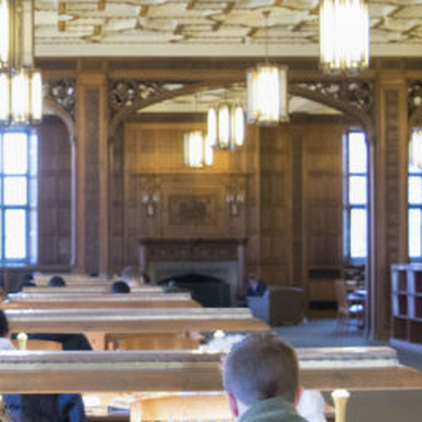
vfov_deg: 18.7
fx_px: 1283
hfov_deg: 18.4
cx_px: 44
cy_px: 237
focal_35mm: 93
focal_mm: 18
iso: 1600
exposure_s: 1/80
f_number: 3.5
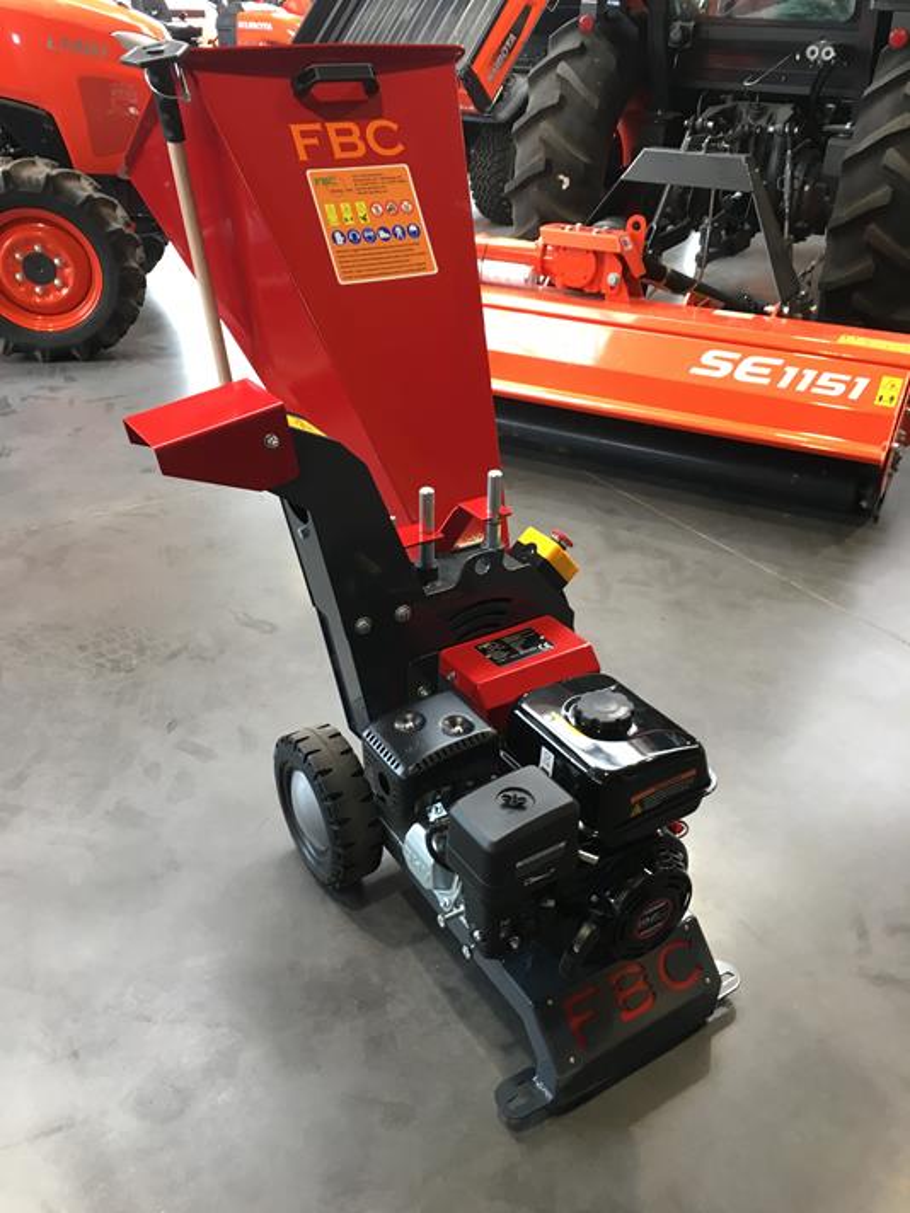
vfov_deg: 61.7
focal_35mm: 29
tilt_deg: -30.8
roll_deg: -1.9
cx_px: 455
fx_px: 1016
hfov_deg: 48.2
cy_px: 606
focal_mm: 4.15
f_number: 2.2
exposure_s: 1/33
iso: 80
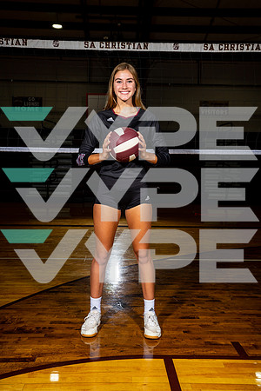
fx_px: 402
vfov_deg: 51.9
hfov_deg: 35.9
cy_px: 196
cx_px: 130
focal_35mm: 37
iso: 100
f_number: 8
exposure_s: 1/125
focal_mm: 37
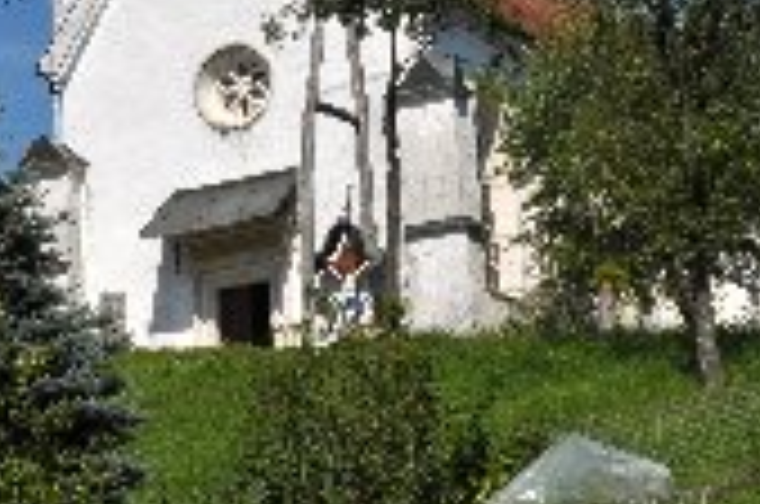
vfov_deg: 10.5
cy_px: -144
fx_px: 2676
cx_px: 308
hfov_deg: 16.2
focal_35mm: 127
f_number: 13
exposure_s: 1/640
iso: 400
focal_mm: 32
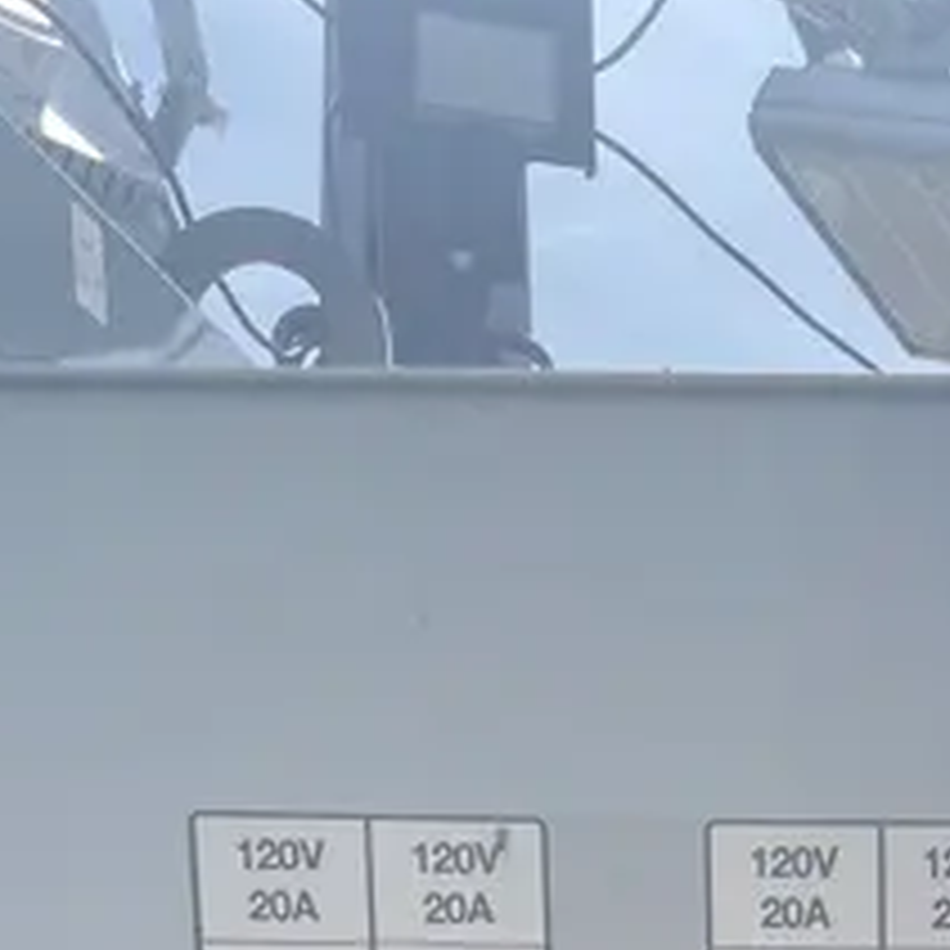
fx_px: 2484
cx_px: 945
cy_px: 1637
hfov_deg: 20.9
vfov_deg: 17.9
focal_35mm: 80
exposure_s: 1/1742
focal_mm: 4.2
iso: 32
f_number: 1.6
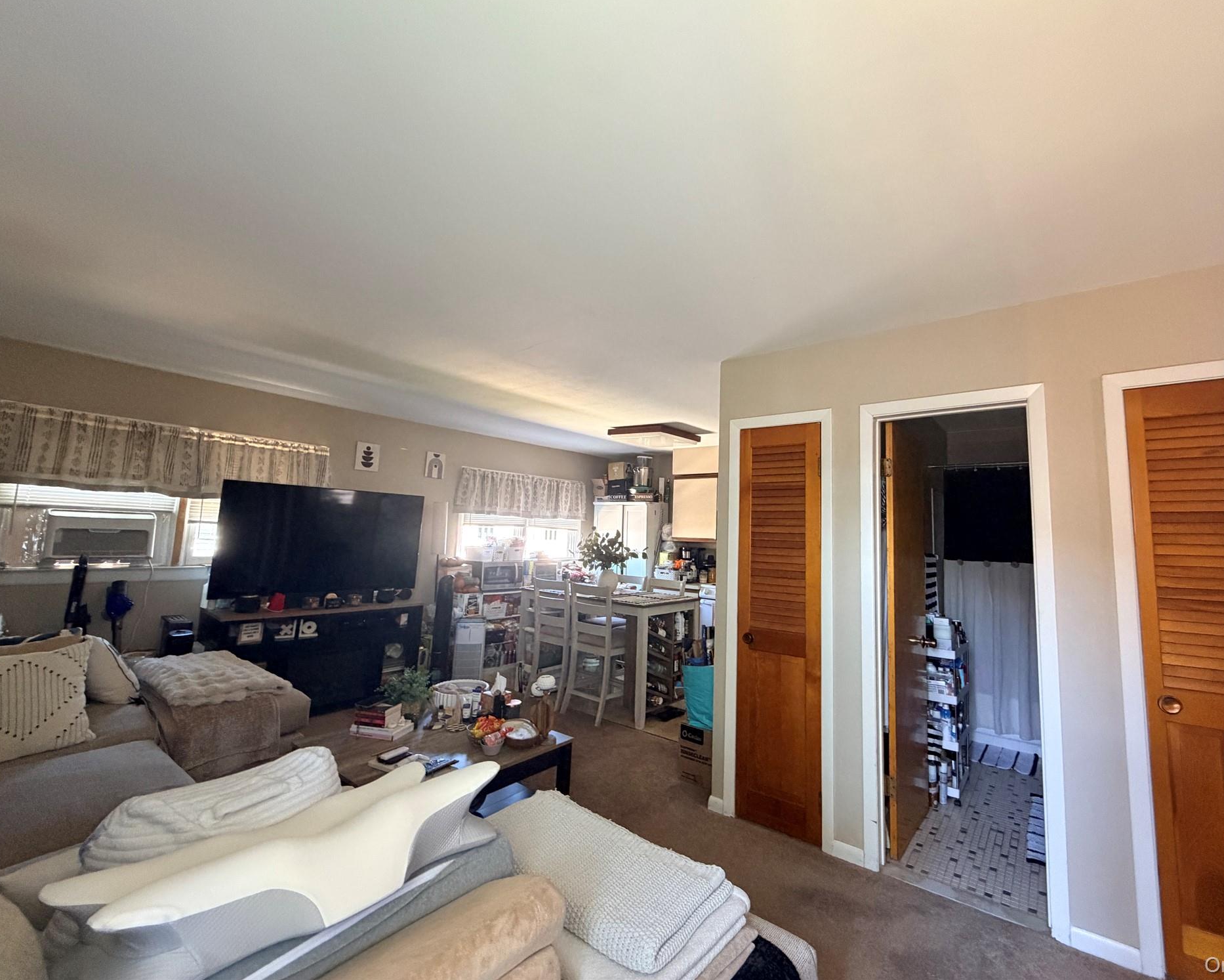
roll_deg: -1.7
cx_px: 666
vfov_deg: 84.0
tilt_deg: +7.2
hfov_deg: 96.5
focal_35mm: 15
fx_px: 543
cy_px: 477
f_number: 2.2
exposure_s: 1/60
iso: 500
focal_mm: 2.22
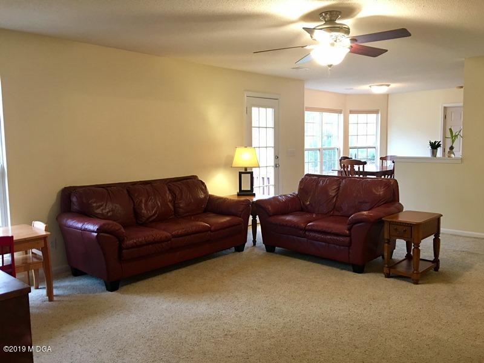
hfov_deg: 61.7
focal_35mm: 29
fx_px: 405
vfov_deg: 48.2
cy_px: 182
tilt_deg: -5.2
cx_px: 242
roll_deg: +0.8
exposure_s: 1/10
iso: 80
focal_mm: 4.15
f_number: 2.2
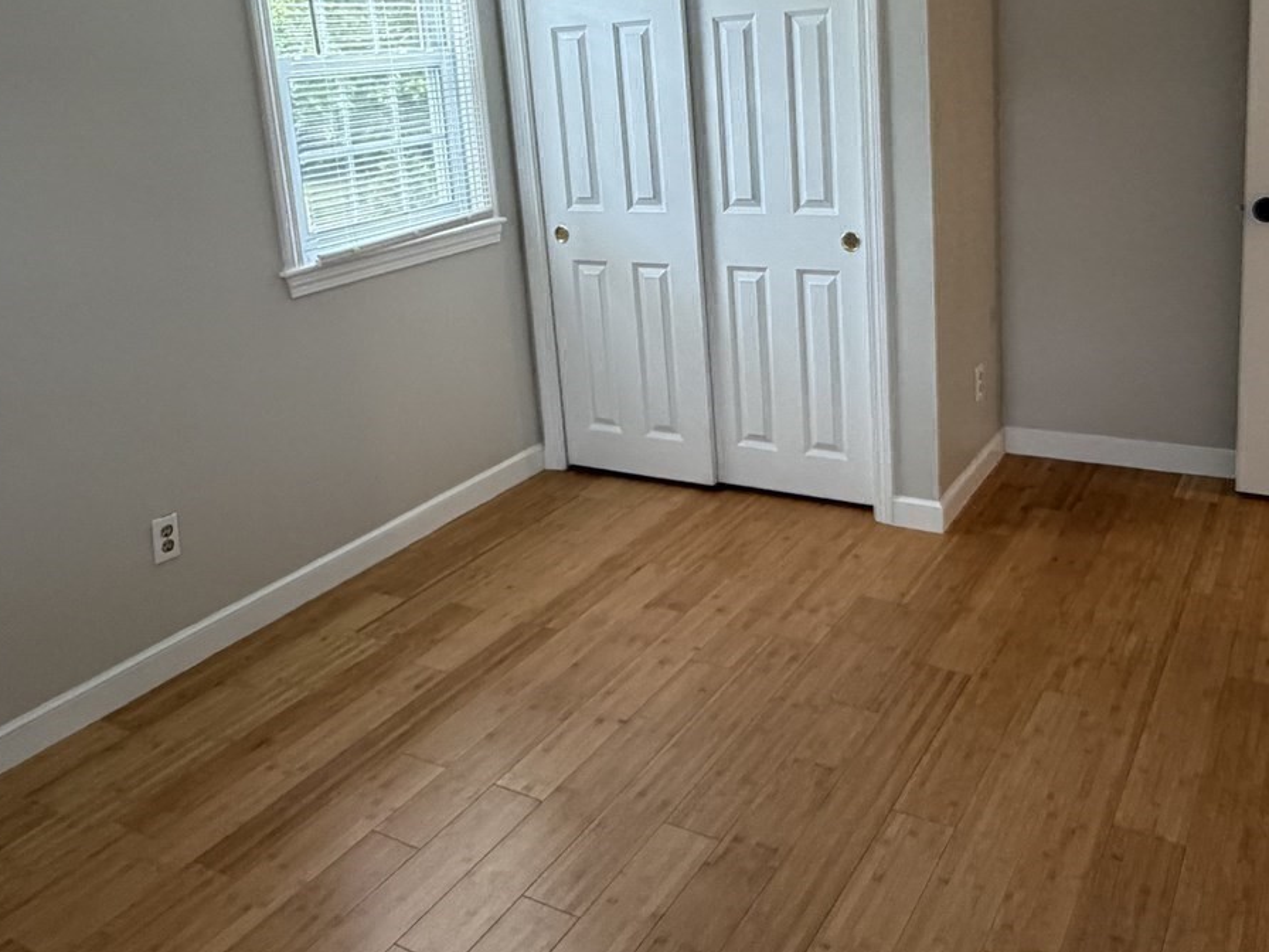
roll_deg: +4.1
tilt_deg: -12.2
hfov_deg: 56.7
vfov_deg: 43.2
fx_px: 1173
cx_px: 704
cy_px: 282
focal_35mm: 32
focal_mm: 2.22
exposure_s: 1/82
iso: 320
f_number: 2.2
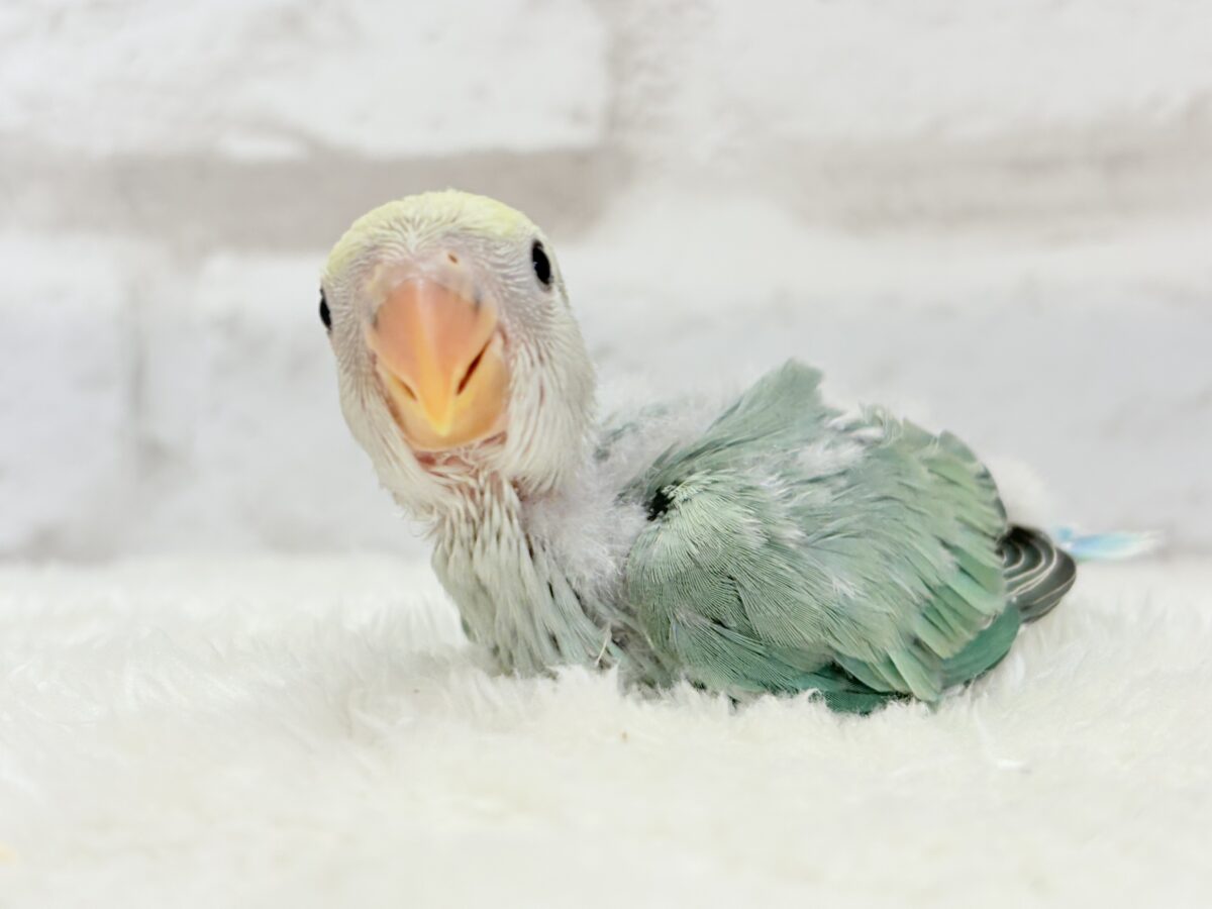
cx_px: 606
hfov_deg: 36.8
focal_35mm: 52
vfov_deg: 28.0
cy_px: 454
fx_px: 1821
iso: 64
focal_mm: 5.96
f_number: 1.6
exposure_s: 1/100
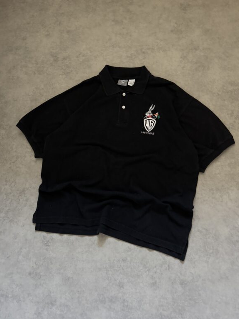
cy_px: 159
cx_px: 120
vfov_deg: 69.4
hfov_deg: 54.9
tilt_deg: -75.2
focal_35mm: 25
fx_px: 230
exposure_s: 1/30
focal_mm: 6.76
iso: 1250
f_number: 1.78
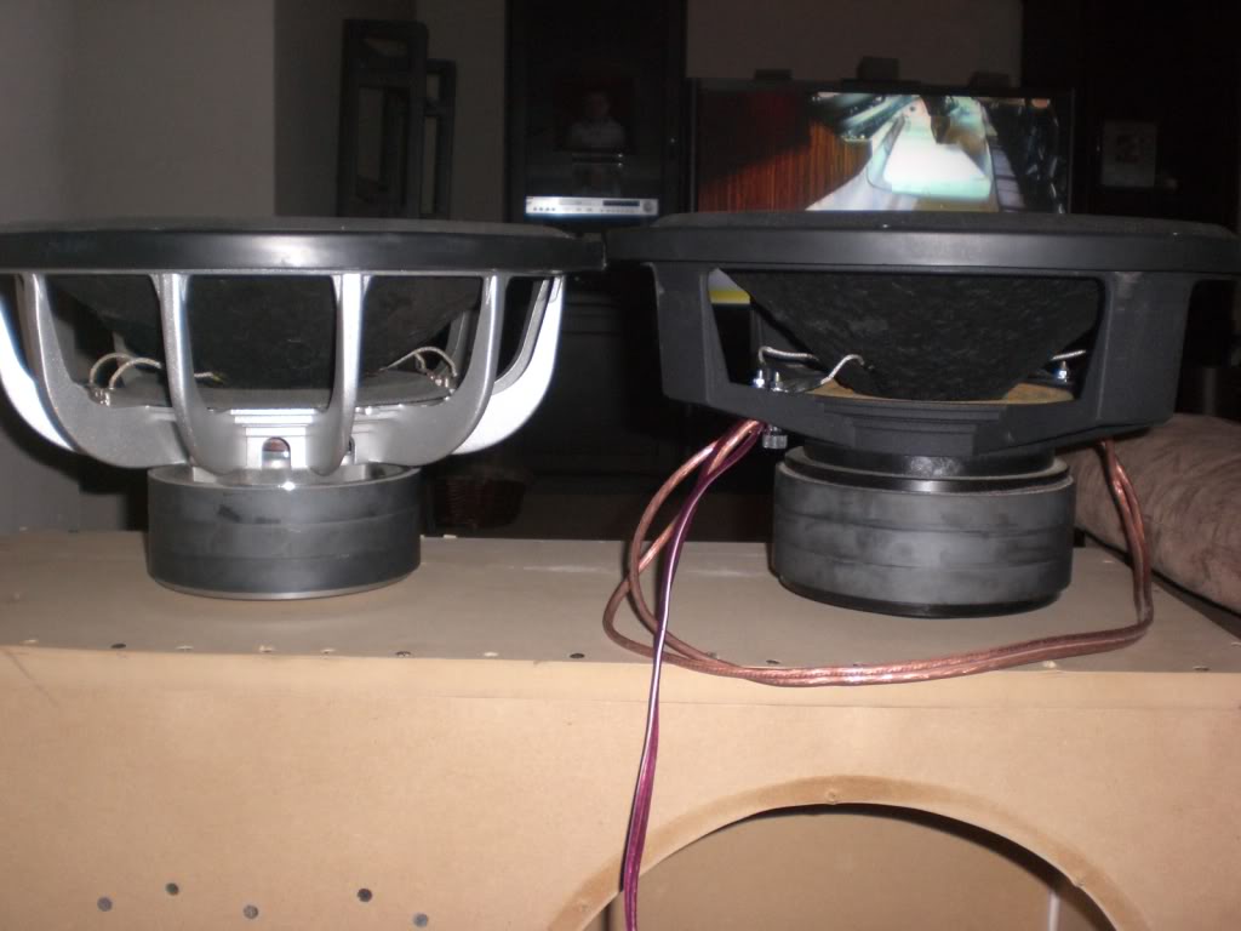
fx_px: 1362
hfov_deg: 49.0
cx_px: 620
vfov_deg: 37.7
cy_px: 466
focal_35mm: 38
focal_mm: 6.3
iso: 200
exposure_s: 1/60
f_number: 3.1
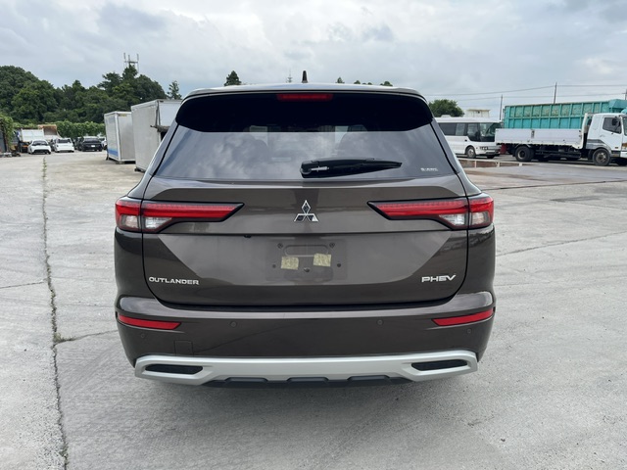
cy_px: 235
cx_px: 314
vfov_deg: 53.1
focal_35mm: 26
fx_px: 471
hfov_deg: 67.3
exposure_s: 1/1129
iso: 50
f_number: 1.6
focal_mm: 5.1
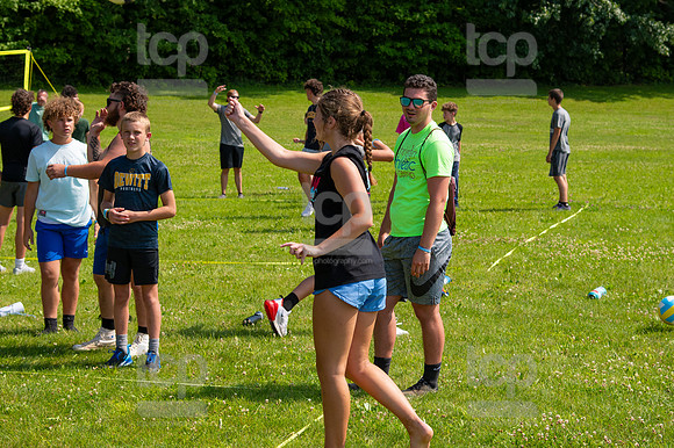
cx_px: 337
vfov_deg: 16.6
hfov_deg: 24.8
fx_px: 1534
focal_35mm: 82
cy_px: 224
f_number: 5.6
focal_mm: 55
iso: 200
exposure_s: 1/800
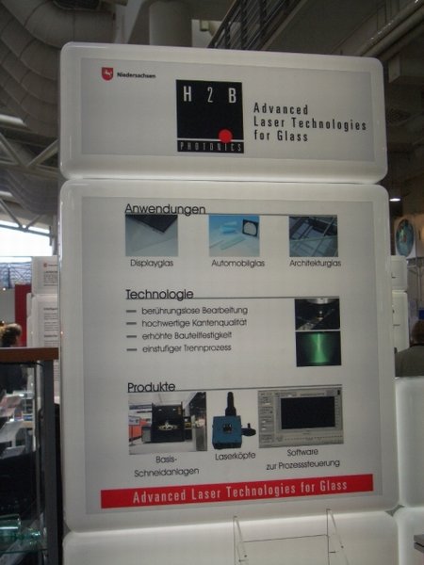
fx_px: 800
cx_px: 212
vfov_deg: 38.9
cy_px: 282
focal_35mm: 49
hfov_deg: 29.7
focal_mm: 8.2
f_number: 3.1
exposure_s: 1/100
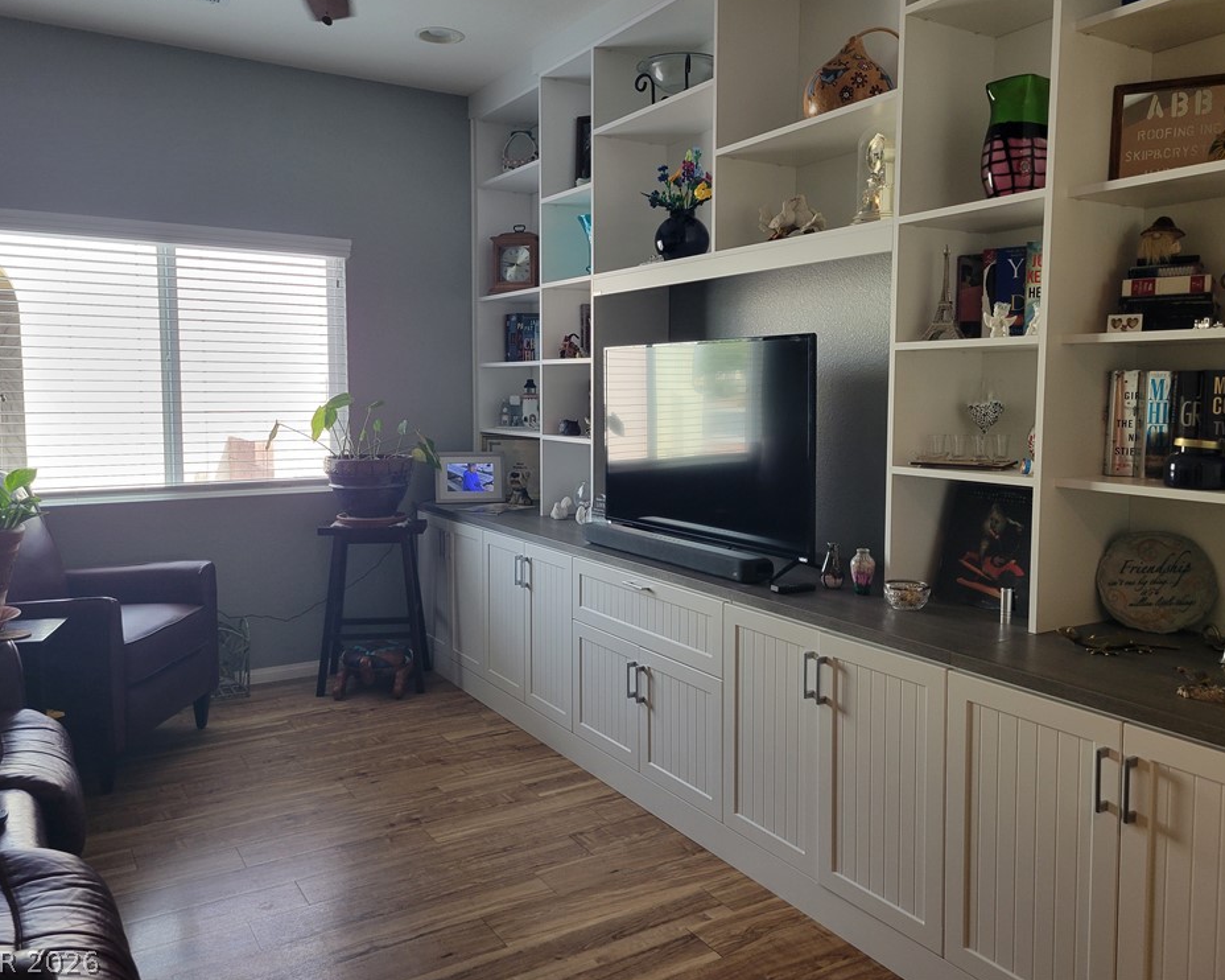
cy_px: 477
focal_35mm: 28
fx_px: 1015
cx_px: 631
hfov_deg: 62.2
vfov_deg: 51.5
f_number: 1.8
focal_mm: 5.4
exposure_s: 1/120
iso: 200
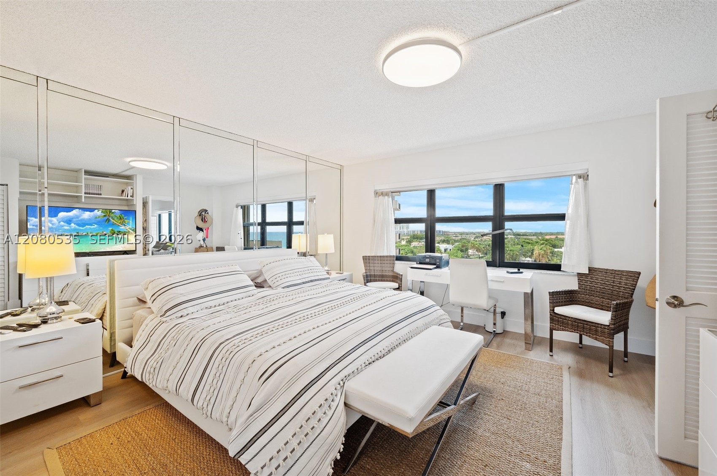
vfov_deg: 81.1
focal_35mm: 14
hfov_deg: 104.3
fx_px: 279
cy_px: 238
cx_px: 358
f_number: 8
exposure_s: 1/13
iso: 200
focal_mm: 14
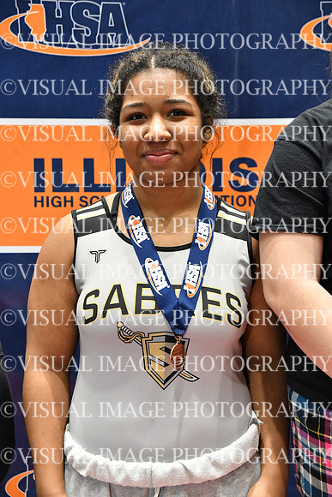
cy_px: 248
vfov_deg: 33.4
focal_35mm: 60
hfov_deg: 22.6
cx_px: 166
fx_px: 829
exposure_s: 1/200
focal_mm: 60
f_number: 5.6
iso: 3200
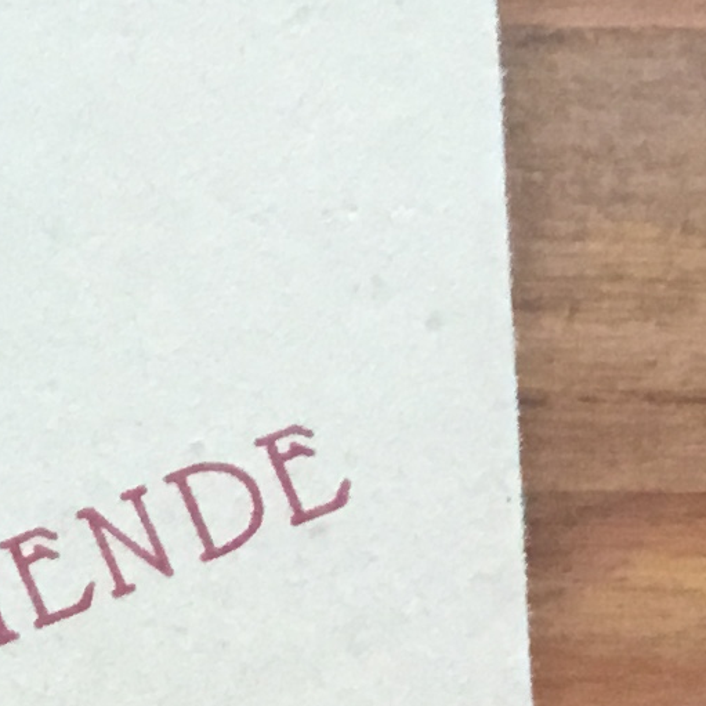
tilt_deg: -83.2
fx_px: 4038
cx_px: -329
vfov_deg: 9.6
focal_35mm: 175
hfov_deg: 9.7
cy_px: 1213
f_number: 2.4
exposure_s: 1/33
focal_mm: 3.3
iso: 125
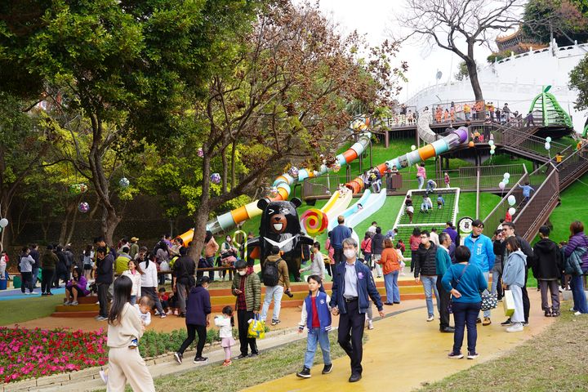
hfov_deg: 53.1
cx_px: 294
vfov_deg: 36.9
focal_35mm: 36
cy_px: 196
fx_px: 588
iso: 100
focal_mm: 36
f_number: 7.1
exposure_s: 1/100
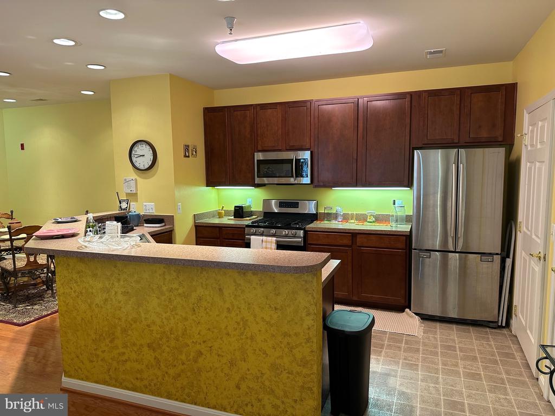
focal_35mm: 24
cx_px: 278
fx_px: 385
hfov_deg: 71.6
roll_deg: +0.7
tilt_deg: -6.6
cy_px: 208
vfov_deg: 56.8
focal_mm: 6.86
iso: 200
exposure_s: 1/60
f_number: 1.78
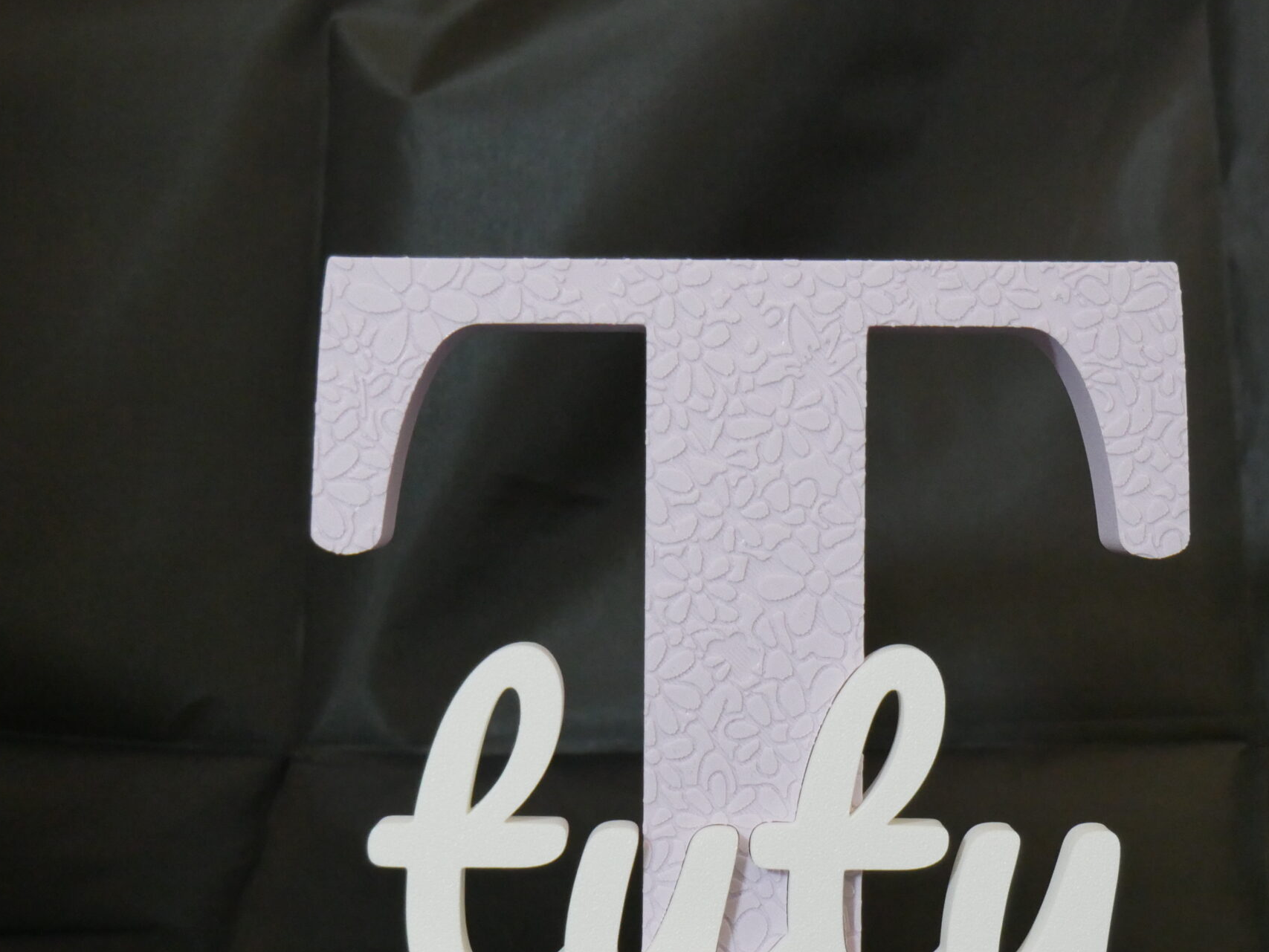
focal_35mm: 84
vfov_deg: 17.5
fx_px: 3080
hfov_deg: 23.3
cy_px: 656
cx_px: 727
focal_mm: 28
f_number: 4.7
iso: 2000
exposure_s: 1/60
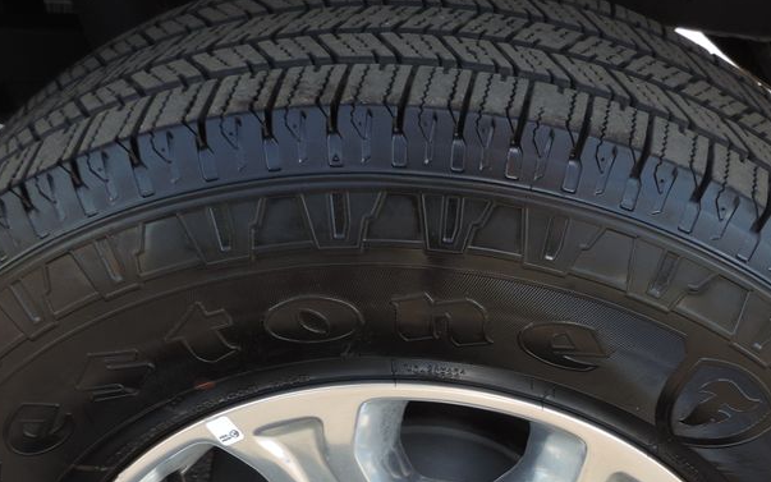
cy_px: 505
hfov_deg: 37.0
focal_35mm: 54
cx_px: 534
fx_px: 1135
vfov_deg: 22.8
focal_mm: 4.3
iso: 80
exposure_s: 1/125
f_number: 3
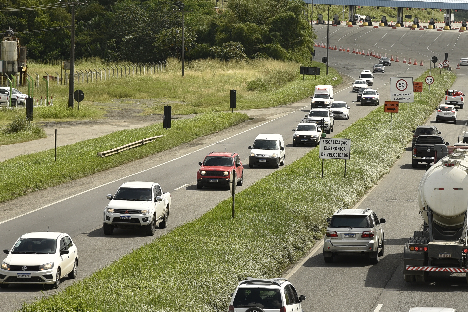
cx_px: 351
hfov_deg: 12.3
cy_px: 116
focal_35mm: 167
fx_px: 2171
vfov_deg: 8.2
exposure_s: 1/500
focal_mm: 100
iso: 125
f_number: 10
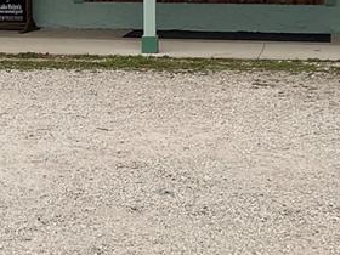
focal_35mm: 106
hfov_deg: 18.4
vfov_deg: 13.7
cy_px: -6
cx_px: 76
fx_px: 1041
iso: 16
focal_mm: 3
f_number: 1.8
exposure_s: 1/214
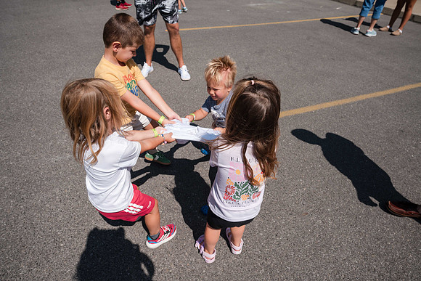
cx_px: 213
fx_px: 264
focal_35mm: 23
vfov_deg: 56.0
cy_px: 139
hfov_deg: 77.2
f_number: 8
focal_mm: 21.5
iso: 100
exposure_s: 1/500
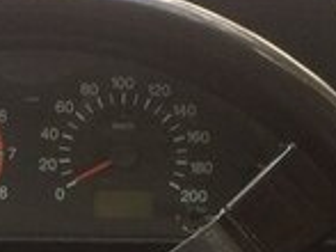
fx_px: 1261
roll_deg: -1.5
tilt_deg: -33.2
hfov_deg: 15.2
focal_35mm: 130
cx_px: 117
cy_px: 313
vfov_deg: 11.1
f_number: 2.2
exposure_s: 1/33
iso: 64
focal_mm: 4.15
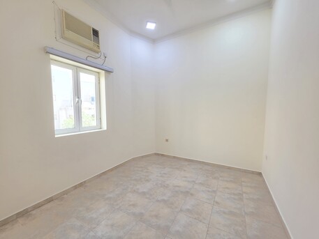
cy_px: 120
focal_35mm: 13
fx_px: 120
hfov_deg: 106.2
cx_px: 160
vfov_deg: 89.9
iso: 160
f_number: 1.9
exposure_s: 1/100
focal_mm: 2.2
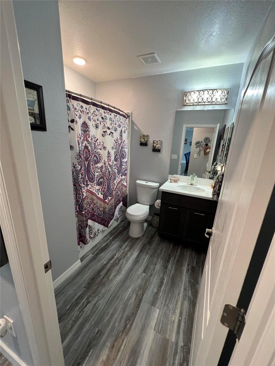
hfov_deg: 89.9
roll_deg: -2.2
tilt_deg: -14.9
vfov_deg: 106.2
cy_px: 183
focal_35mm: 13
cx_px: 138
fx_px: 138
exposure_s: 1/60
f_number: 1.8
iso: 200
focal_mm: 1.57
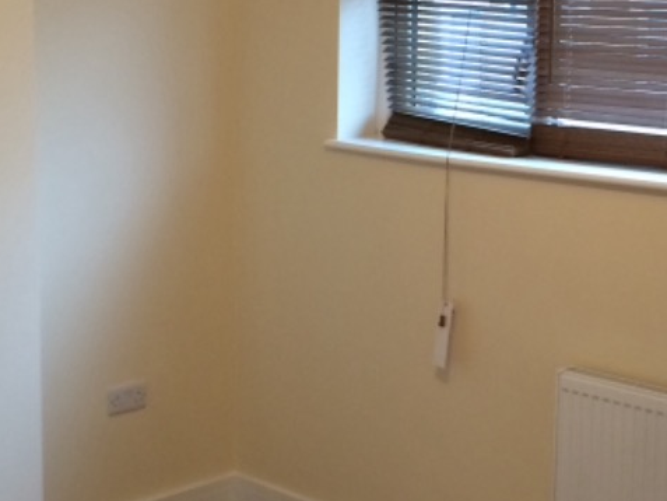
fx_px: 1407
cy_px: 199
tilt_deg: -9.5
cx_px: 432
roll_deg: +0.7
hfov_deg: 26.6
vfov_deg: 20.1
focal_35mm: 73
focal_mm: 4.15
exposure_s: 1/33
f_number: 2.2
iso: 125
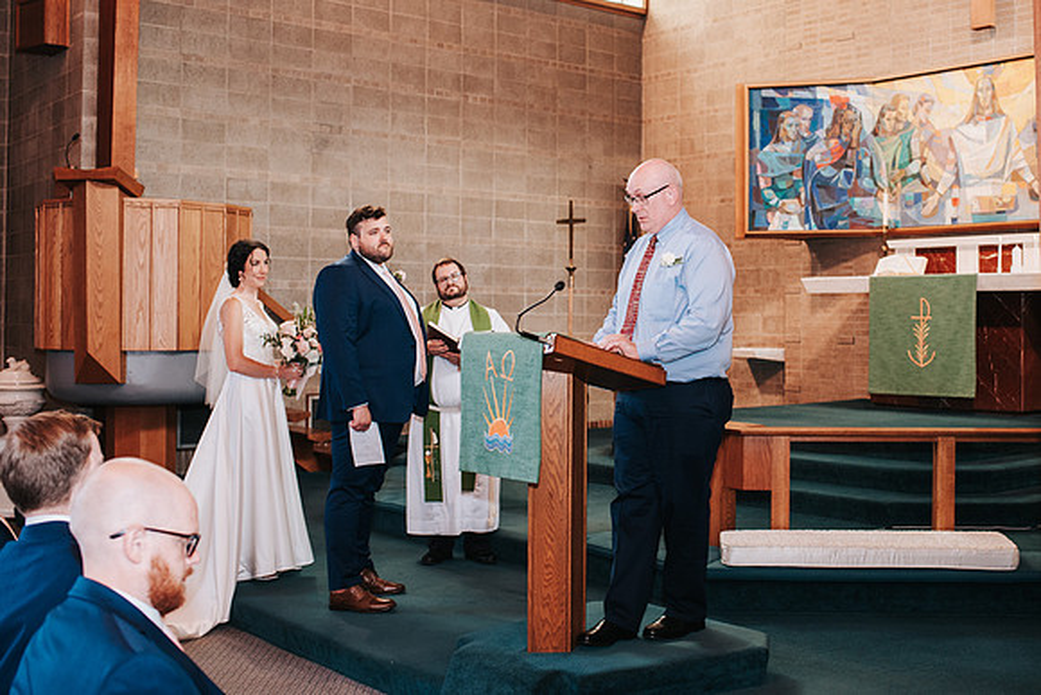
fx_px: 1259
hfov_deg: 44.6
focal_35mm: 44
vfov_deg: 30.8
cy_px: 293
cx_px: 634
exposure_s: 1/125
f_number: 3.2
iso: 1000
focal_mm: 35
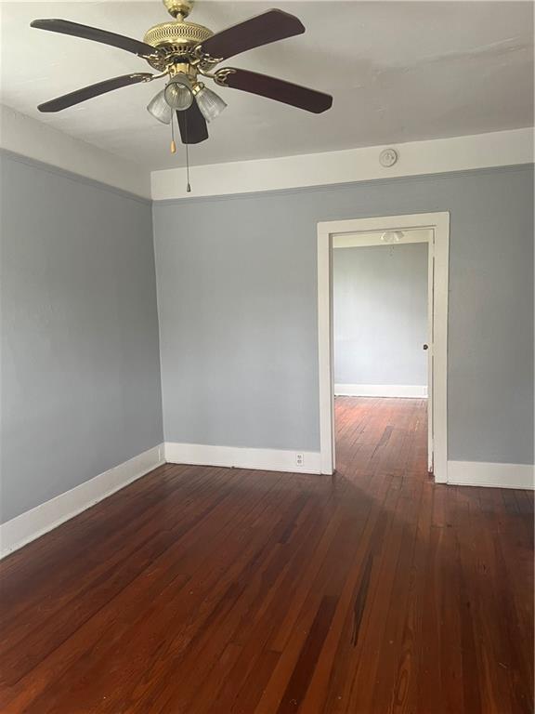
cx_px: 268
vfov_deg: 67.3
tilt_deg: -6.9
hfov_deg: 53.1
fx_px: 536
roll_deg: +2.1
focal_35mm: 26
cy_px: 357
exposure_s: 1/70
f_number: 1.5
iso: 125
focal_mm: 5.7
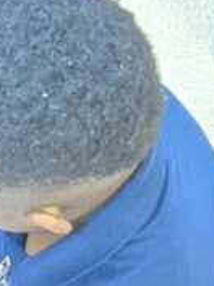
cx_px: -232
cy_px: 224
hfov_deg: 10.1
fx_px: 1105
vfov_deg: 14.6
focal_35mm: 134
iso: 1600
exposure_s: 1/60
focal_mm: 5.4
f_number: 1.8
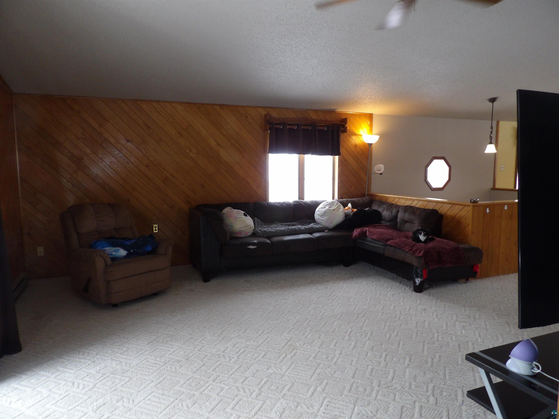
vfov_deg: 56.8
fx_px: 388
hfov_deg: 71.6
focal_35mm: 24
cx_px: 280
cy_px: 210
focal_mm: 4.3
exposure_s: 1/33
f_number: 2.8
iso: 200
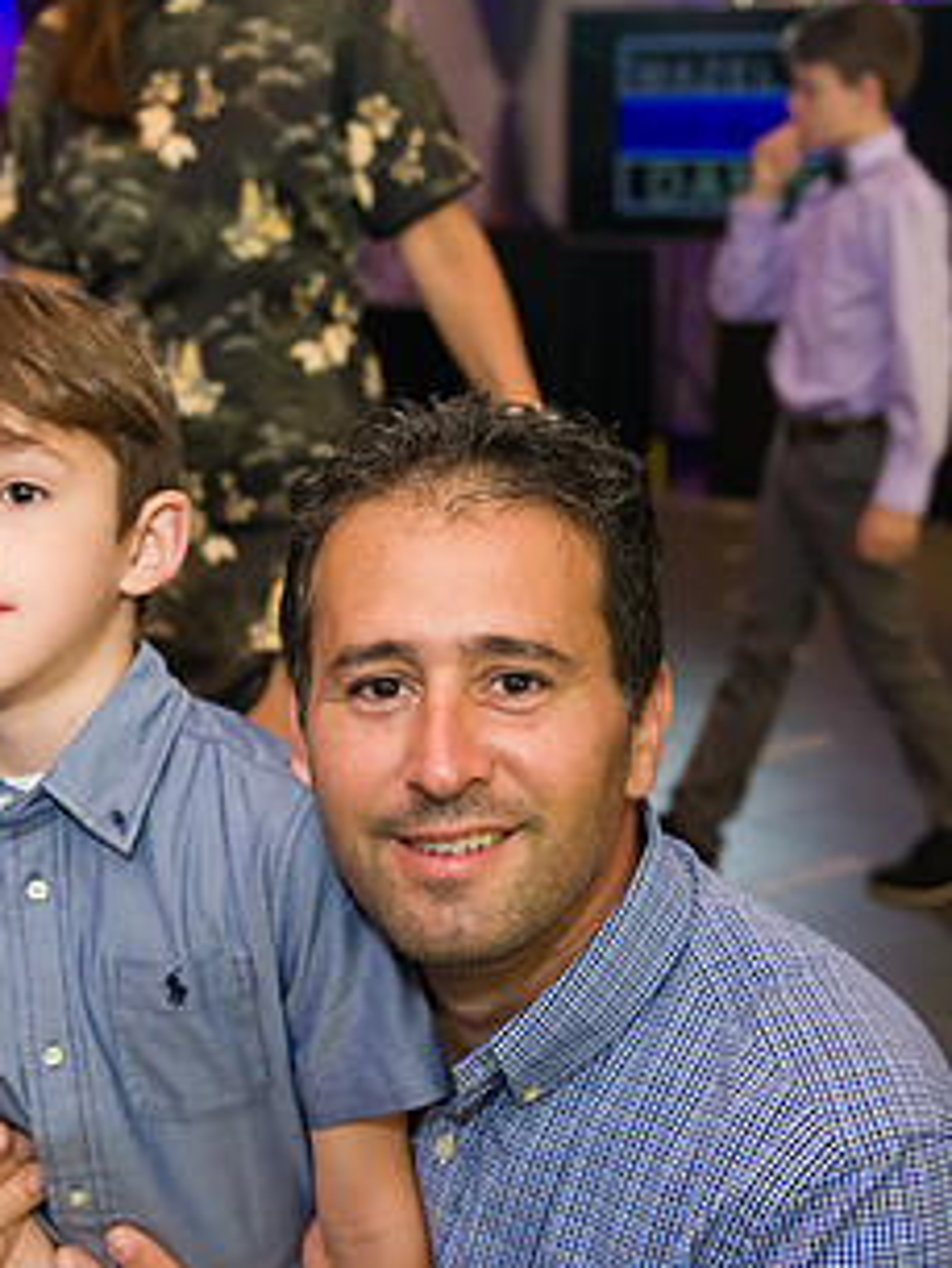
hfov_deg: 27.5
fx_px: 1942
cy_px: 750
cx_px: 366
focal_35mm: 53
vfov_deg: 36.0
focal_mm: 29
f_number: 3.2
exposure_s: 1/125
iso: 1600
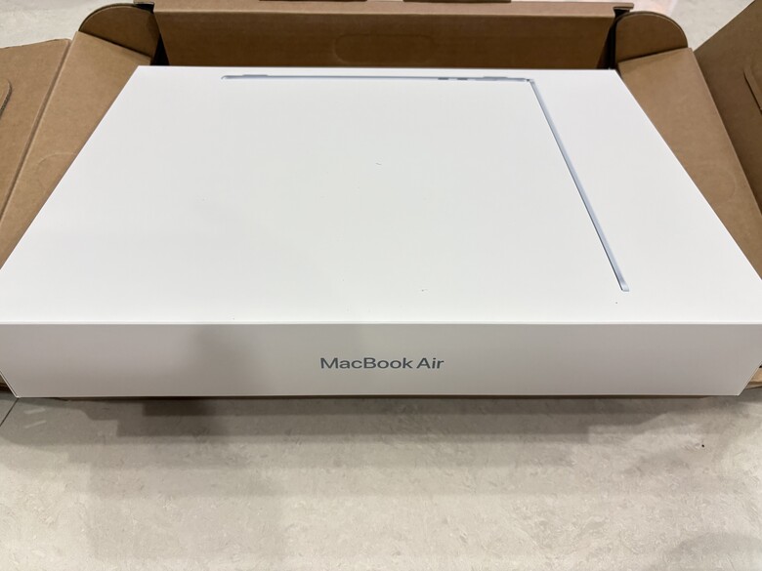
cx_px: 381
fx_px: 572
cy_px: 286
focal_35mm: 26
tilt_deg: -59.5
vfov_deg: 53.1
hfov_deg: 67.3
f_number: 1.6
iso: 160
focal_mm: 5.96
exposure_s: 1/60
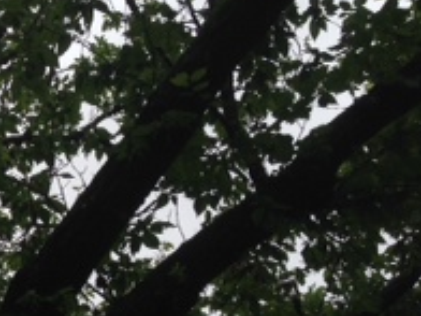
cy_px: 277
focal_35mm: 108
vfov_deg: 13.6
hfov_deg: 16.5
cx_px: -217
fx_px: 1313
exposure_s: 1/343
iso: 50
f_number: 2.4
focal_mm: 4.12
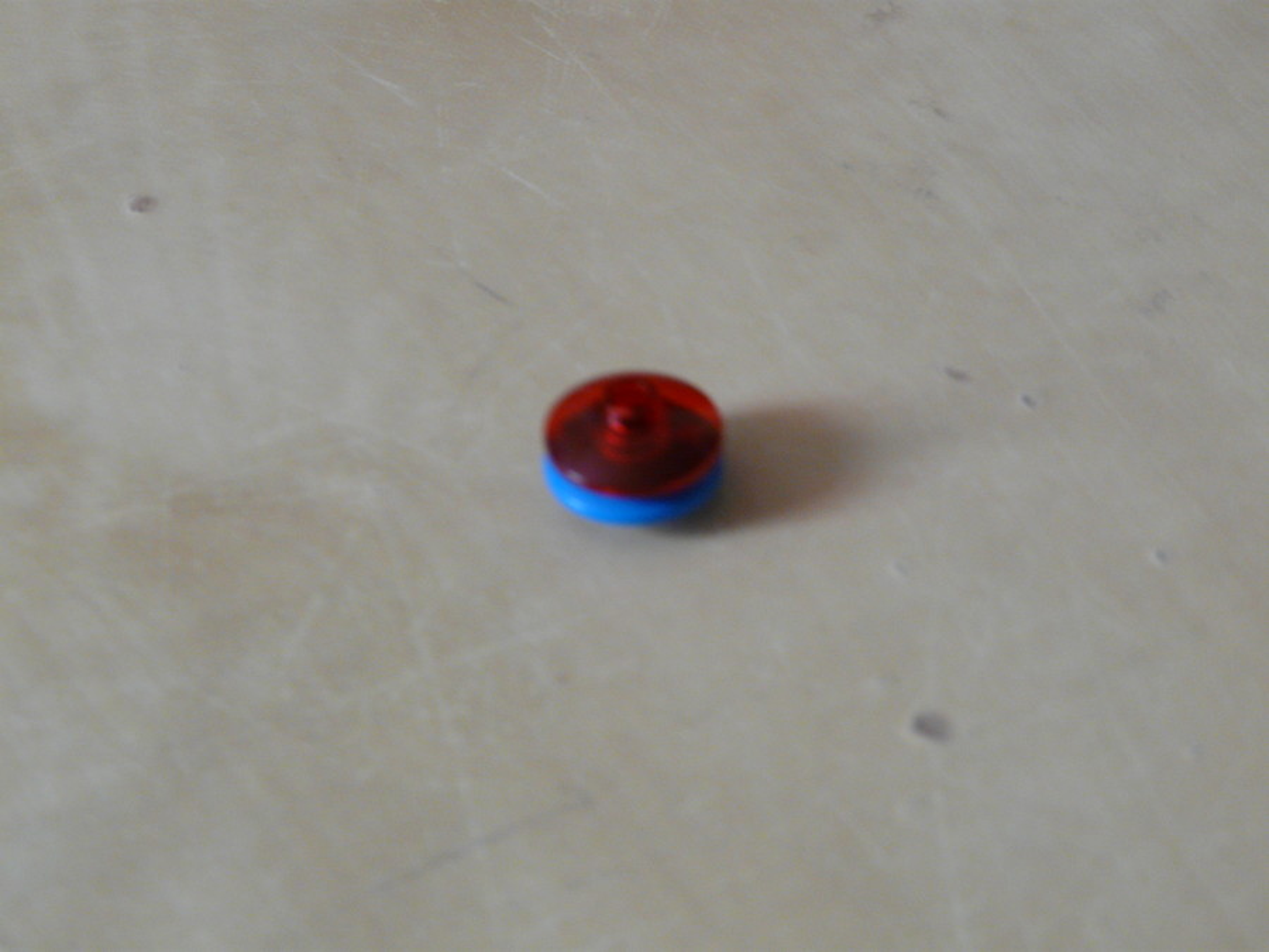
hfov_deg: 11.6
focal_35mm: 171
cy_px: 476
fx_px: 6269
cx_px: 634
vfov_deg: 8.7
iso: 200
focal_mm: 28.1
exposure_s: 1/13
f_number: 3.6
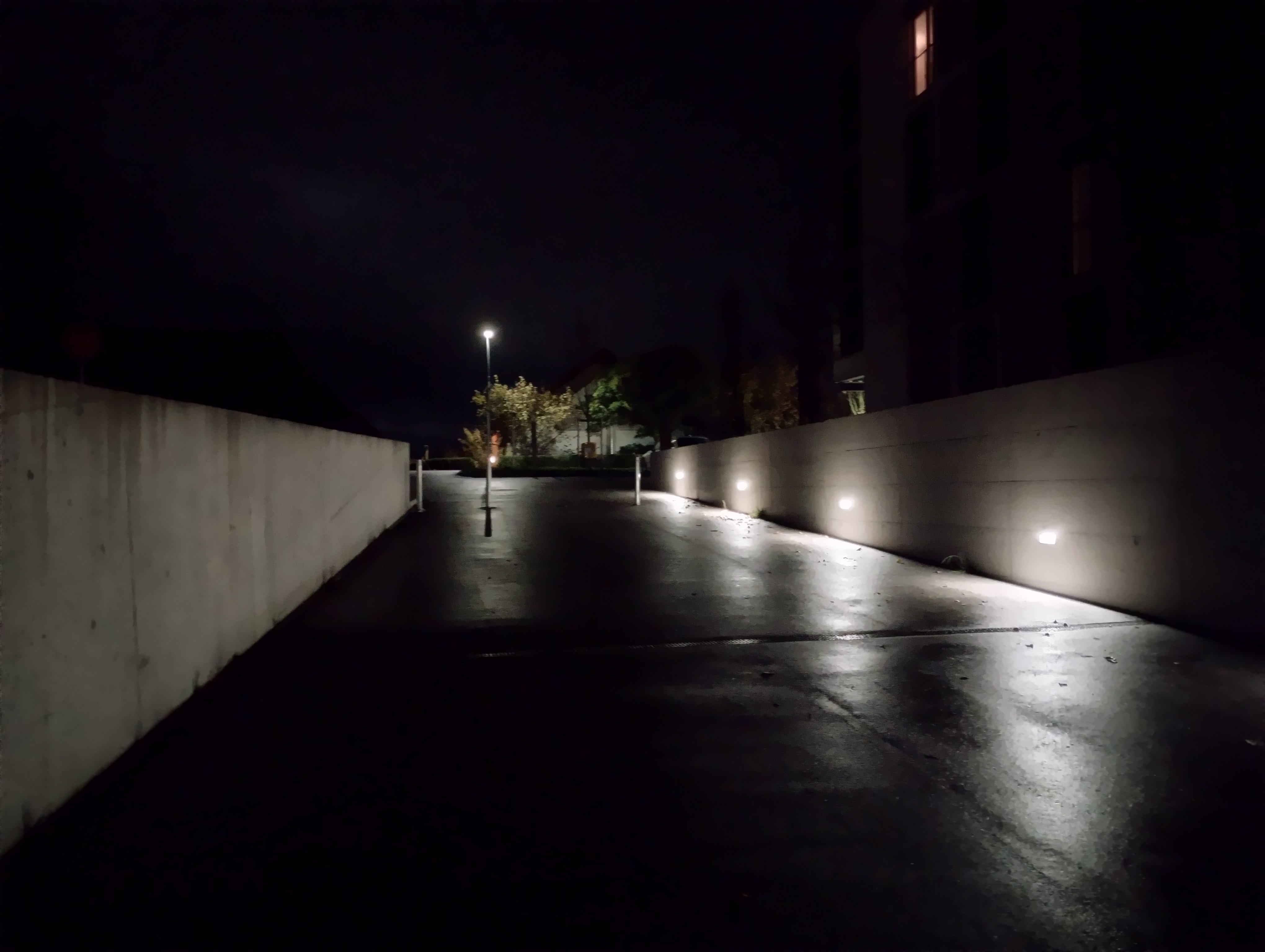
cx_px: 632
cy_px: 476
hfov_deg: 63.4
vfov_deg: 49.9
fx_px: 1025
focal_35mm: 28
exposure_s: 1/10
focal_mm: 4.27
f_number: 1.8
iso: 25408
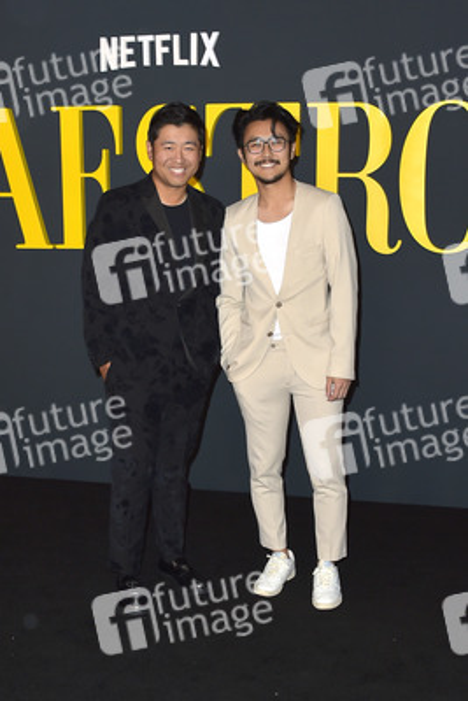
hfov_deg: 41.1
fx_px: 623
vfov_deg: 58.7
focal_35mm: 32
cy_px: 350
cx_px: 234
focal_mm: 32
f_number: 6.3
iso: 320
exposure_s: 1/250
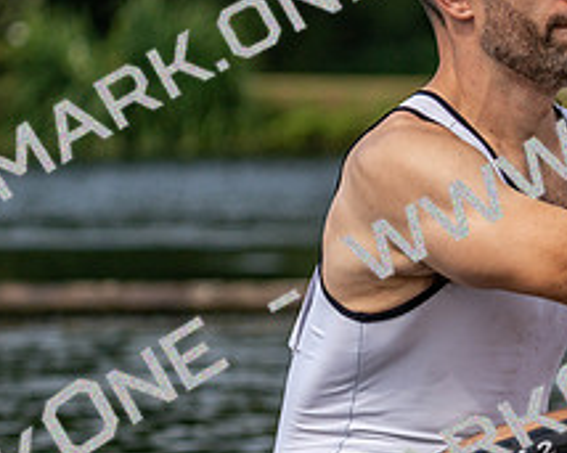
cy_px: 287
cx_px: 670
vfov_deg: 3.0
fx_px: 8538
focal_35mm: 509
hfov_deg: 3.8
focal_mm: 200
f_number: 5.6
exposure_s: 1/1600
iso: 250
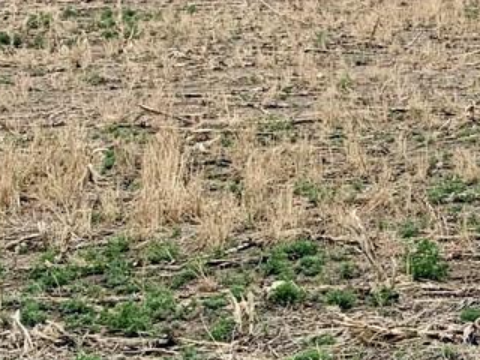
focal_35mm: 130
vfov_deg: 11.2
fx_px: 1803
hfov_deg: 12.4
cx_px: 1108
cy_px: -39
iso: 50
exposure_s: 1/1799
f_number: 1.6
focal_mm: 5.96
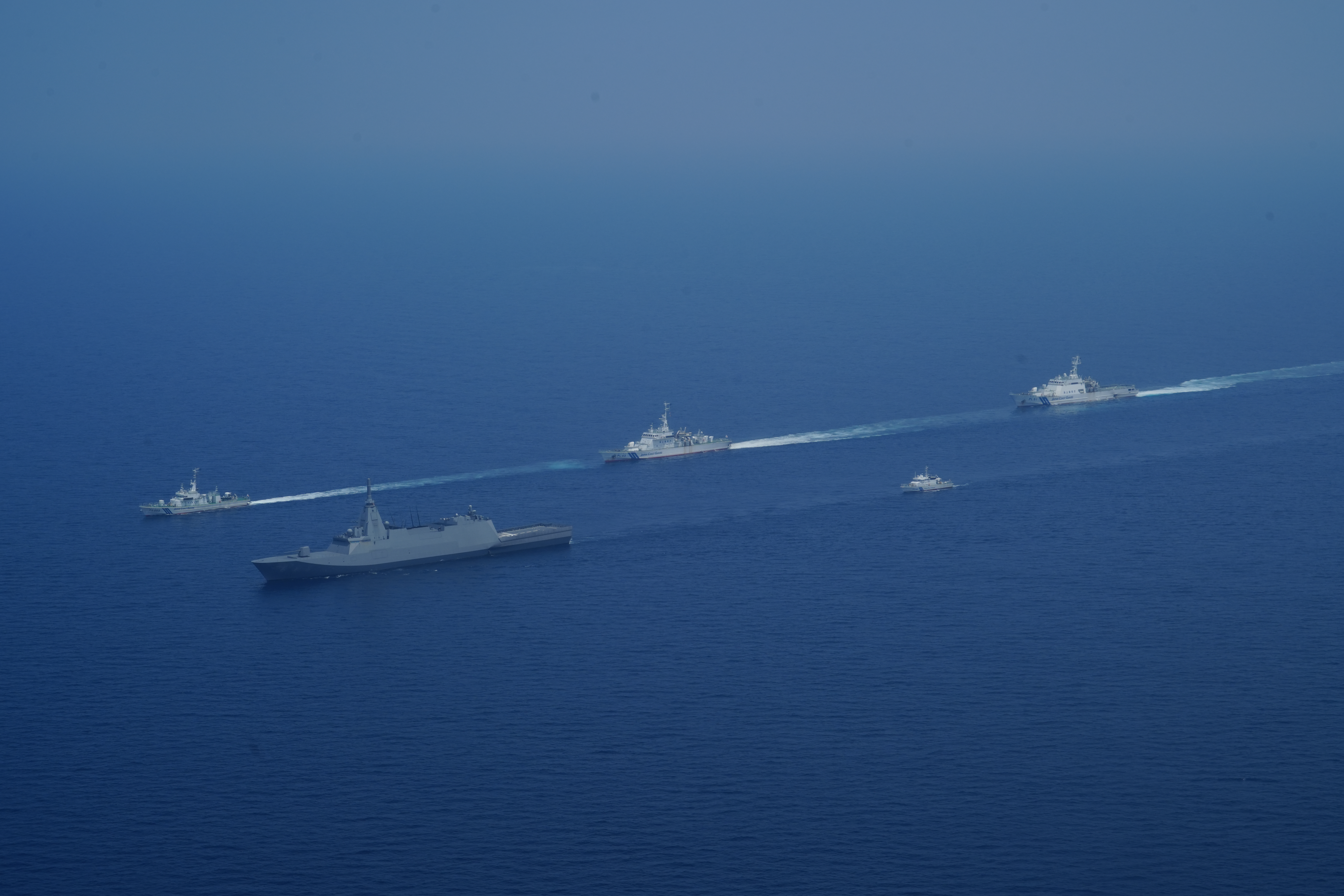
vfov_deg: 18.7
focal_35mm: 73
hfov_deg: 27.7
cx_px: 672
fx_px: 2725
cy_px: 448
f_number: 13
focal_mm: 73
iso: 250
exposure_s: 1/640
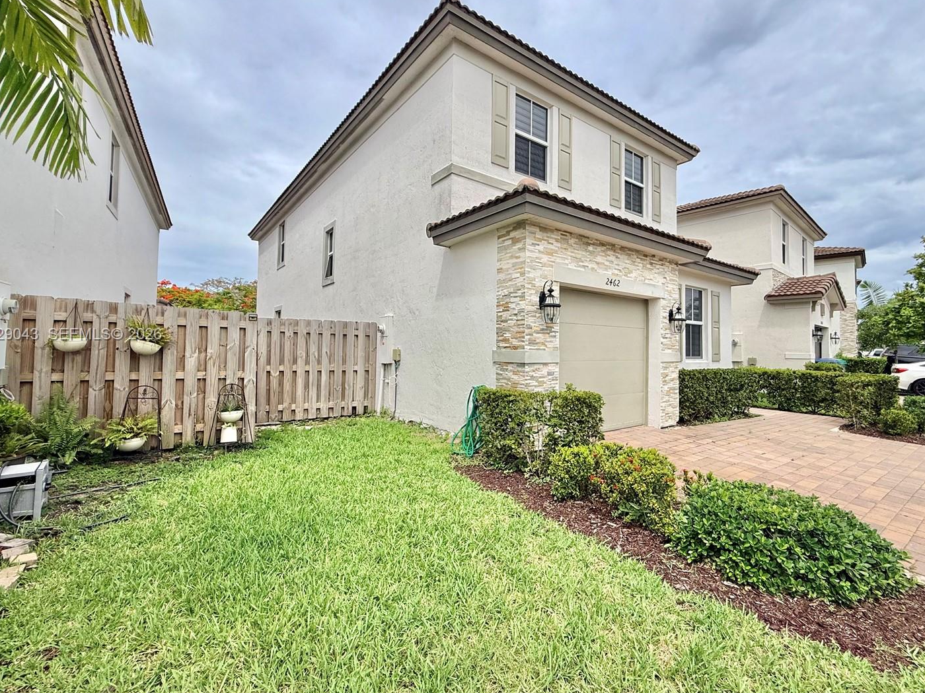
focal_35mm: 16
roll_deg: -1.2
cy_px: 335
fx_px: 428
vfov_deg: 78.1
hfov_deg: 94.4
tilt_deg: +4.9
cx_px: 485
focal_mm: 2.22
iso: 50
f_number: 2.2
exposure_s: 1/2841
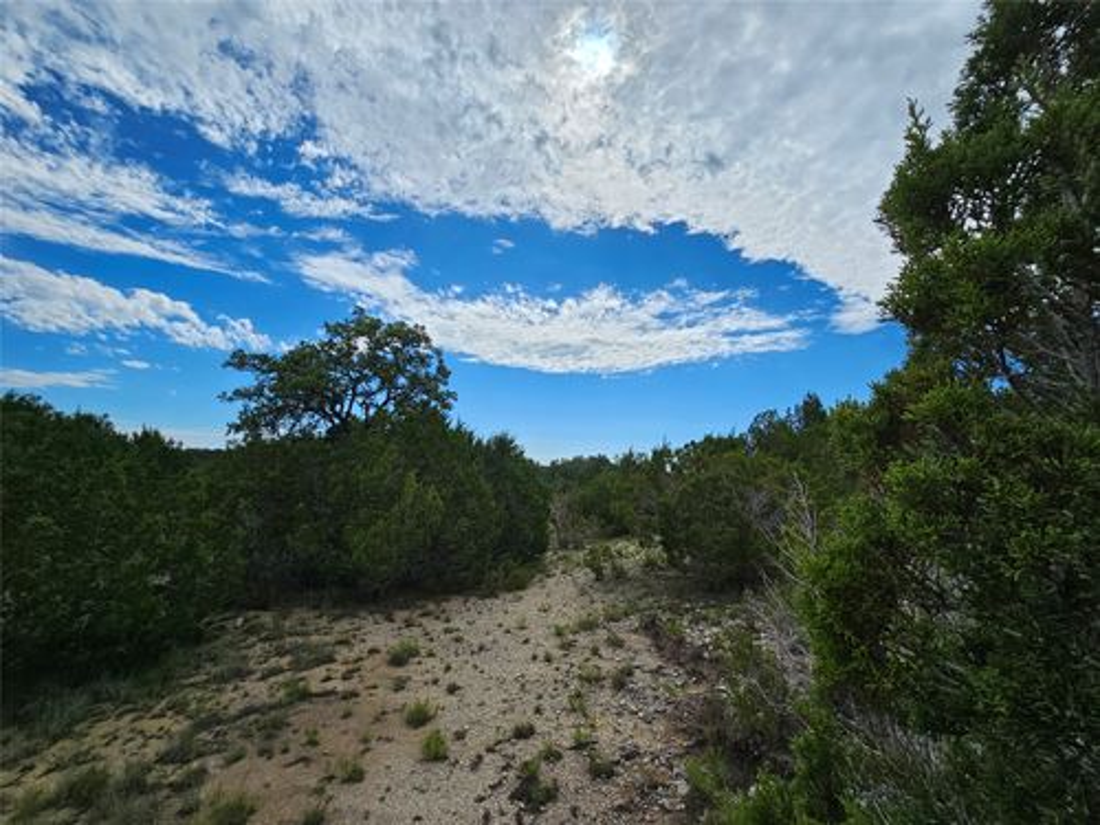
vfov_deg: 89.9
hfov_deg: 106.2
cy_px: 412
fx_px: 413
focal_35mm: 13
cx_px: 550
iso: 50
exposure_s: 1/5243
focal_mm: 2.2
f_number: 2.2
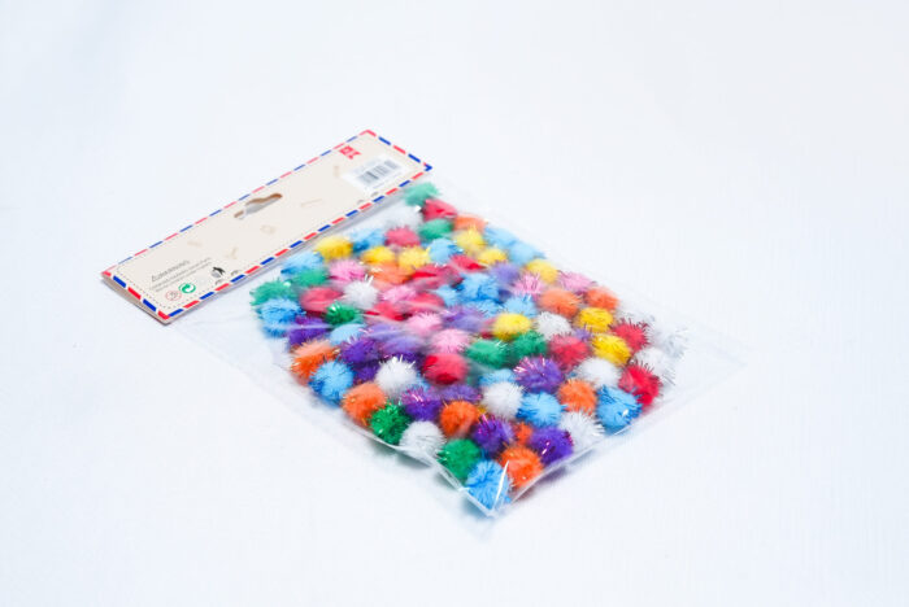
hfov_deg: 29.6
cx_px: 454
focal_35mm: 68
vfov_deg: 20.1
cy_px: 304
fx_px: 1718
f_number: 10
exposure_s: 1/200
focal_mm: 68
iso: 3200
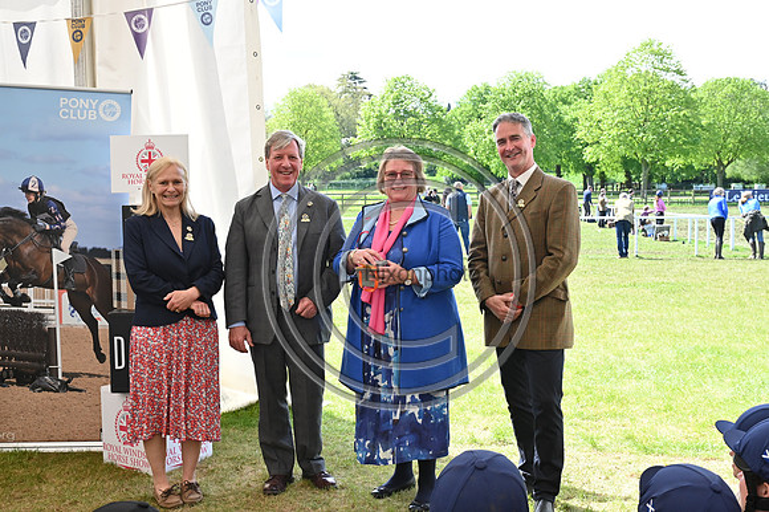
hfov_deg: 46.4
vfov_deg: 31.9
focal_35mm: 42
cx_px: 384
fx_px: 897
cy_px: 256
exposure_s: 1/320
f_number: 8
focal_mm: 42
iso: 800
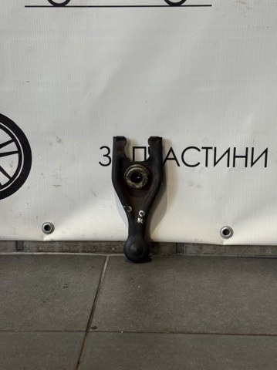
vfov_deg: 39.7
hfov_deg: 30.2
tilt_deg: -14.3
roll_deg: -0.1
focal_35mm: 48
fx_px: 513
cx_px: 138
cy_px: 185
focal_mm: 6.76
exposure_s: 1/100
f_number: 1.78
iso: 100
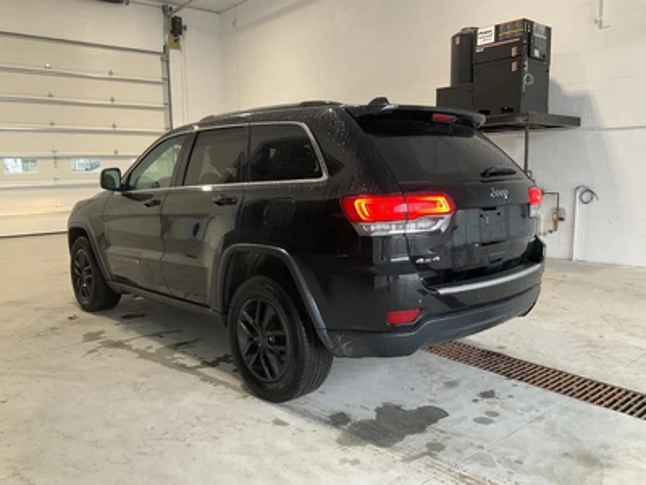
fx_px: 541
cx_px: 323
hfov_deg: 61.7
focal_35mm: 29
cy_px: 242
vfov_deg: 48.2
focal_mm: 3
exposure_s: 1/75
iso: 64
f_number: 1.8
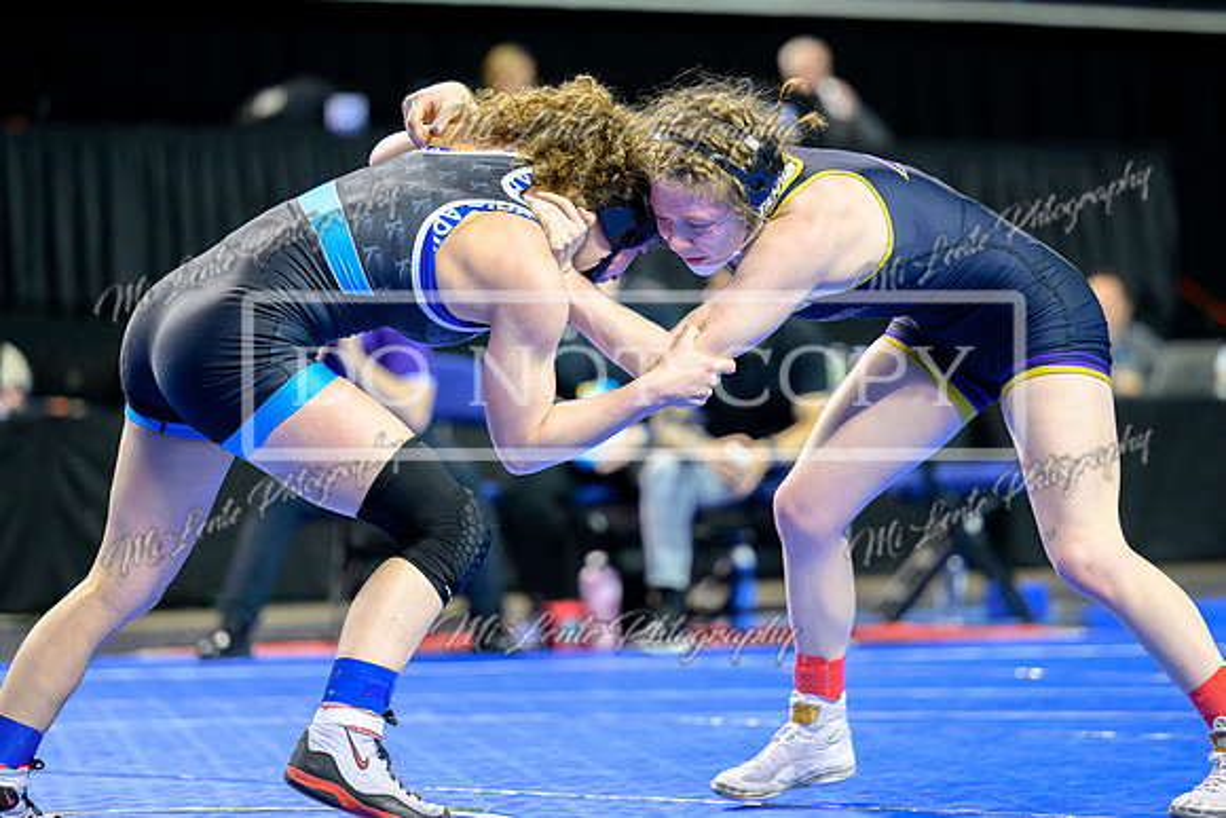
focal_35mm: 177
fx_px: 6028
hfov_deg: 11.6
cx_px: 586
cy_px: 335
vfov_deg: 7.8
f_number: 2.8
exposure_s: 1/800
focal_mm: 150
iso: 3200
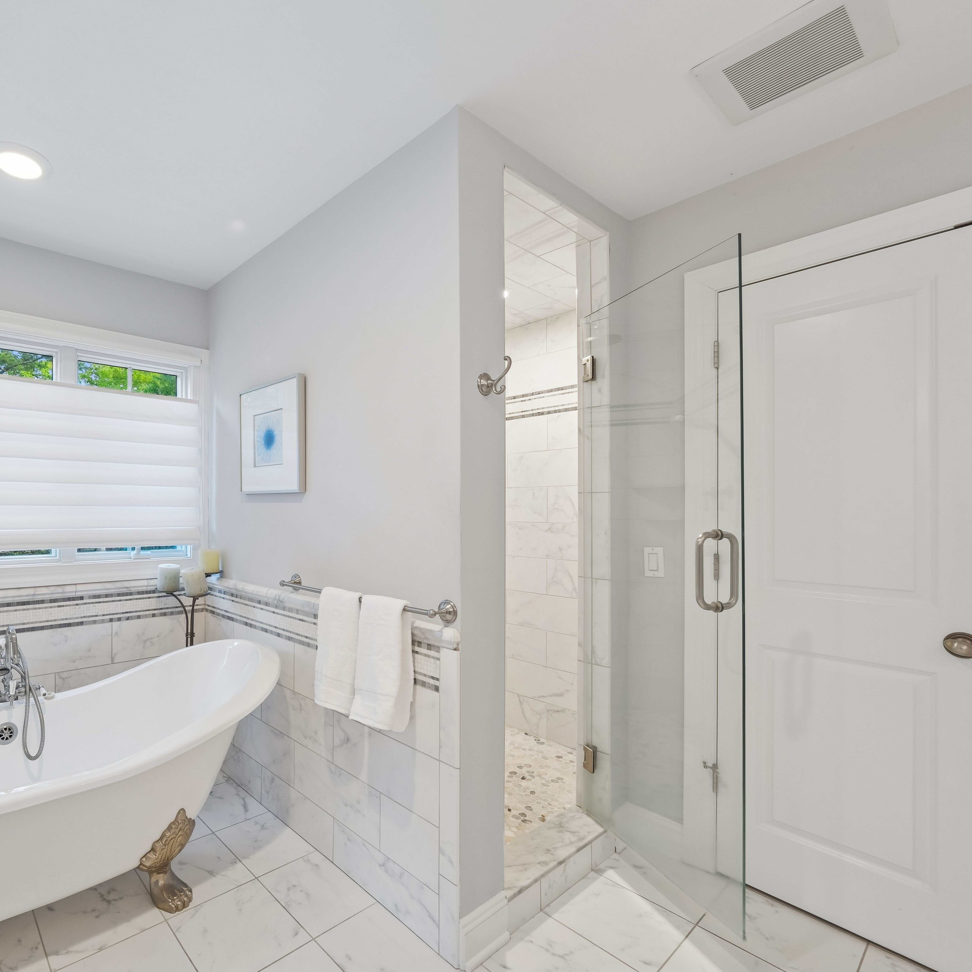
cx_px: 308
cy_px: 506
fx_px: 508
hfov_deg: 83.8
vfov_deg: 87.4
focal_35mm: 16
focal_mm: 8
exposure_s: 1/8
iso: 200
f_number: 8
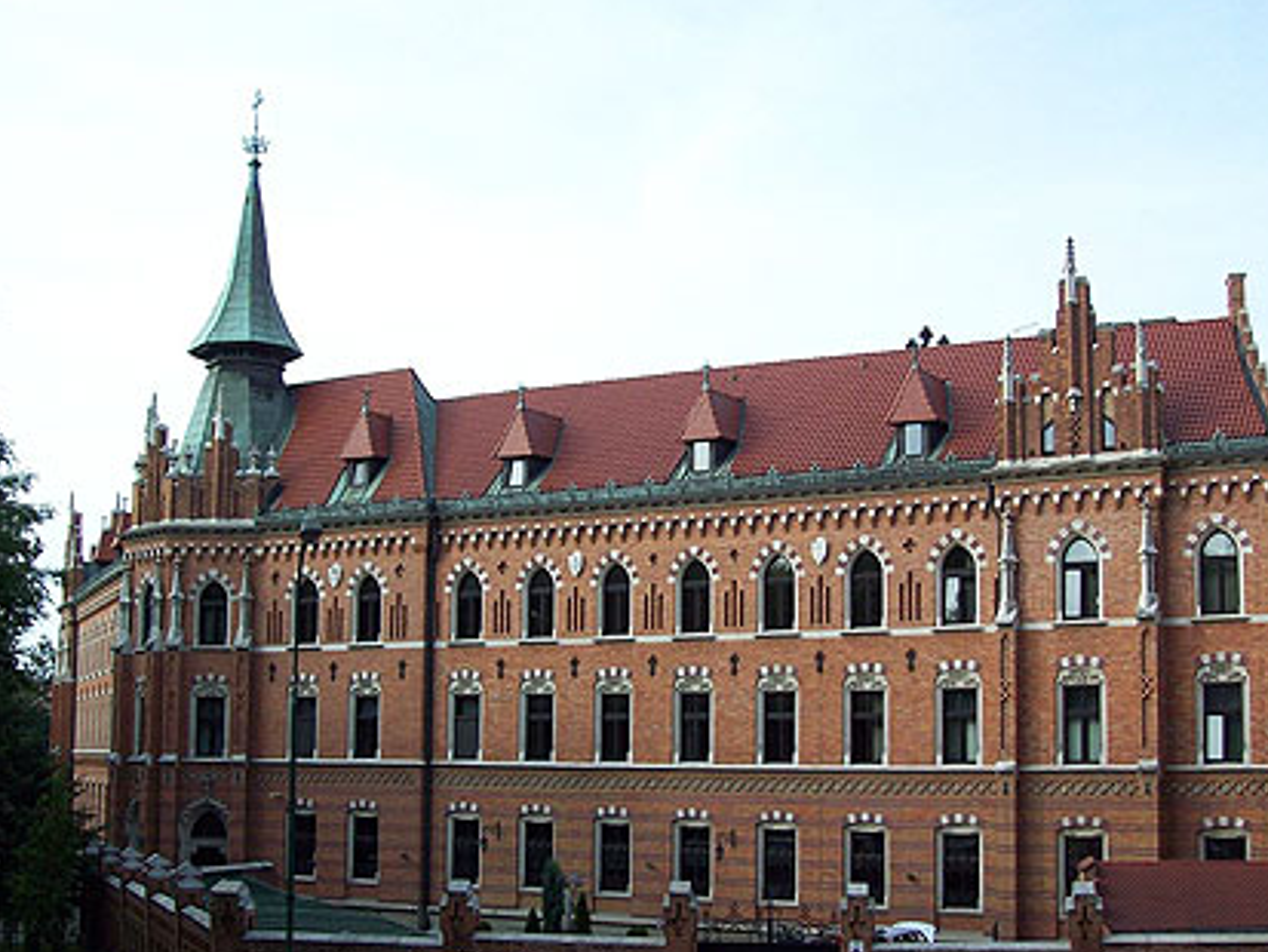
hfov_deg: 38.9
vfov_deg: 29.7
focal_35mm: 49
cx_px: 679
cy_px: 482
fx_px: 1795
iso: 80
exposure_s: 1/391
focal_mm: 7.6
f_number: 3
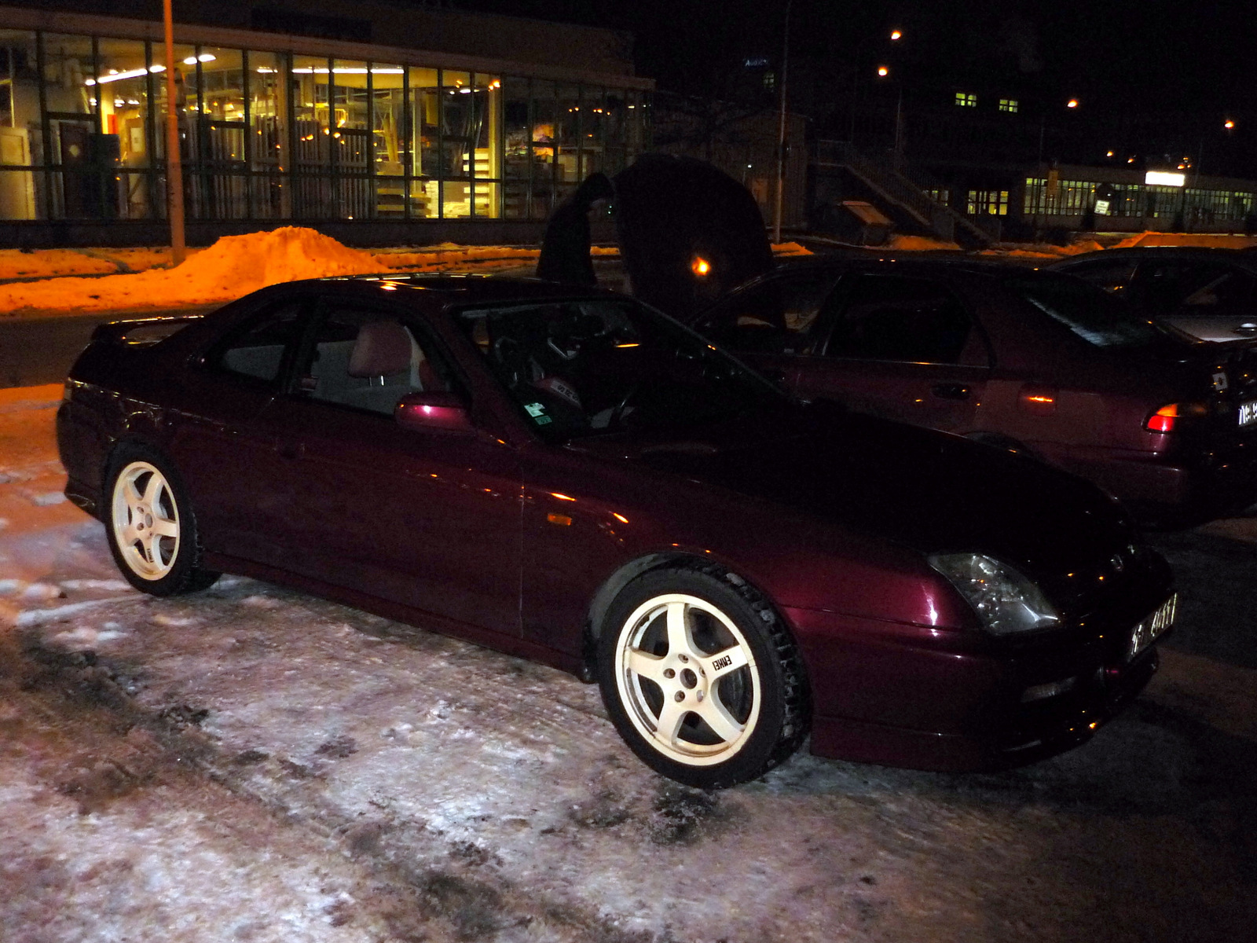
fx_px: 1198
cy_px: 472
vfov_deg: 42.9
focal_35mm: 33
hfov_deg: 55.4
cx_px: 628
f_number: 2.8
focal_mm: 5.5
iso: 400
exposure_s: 1/30
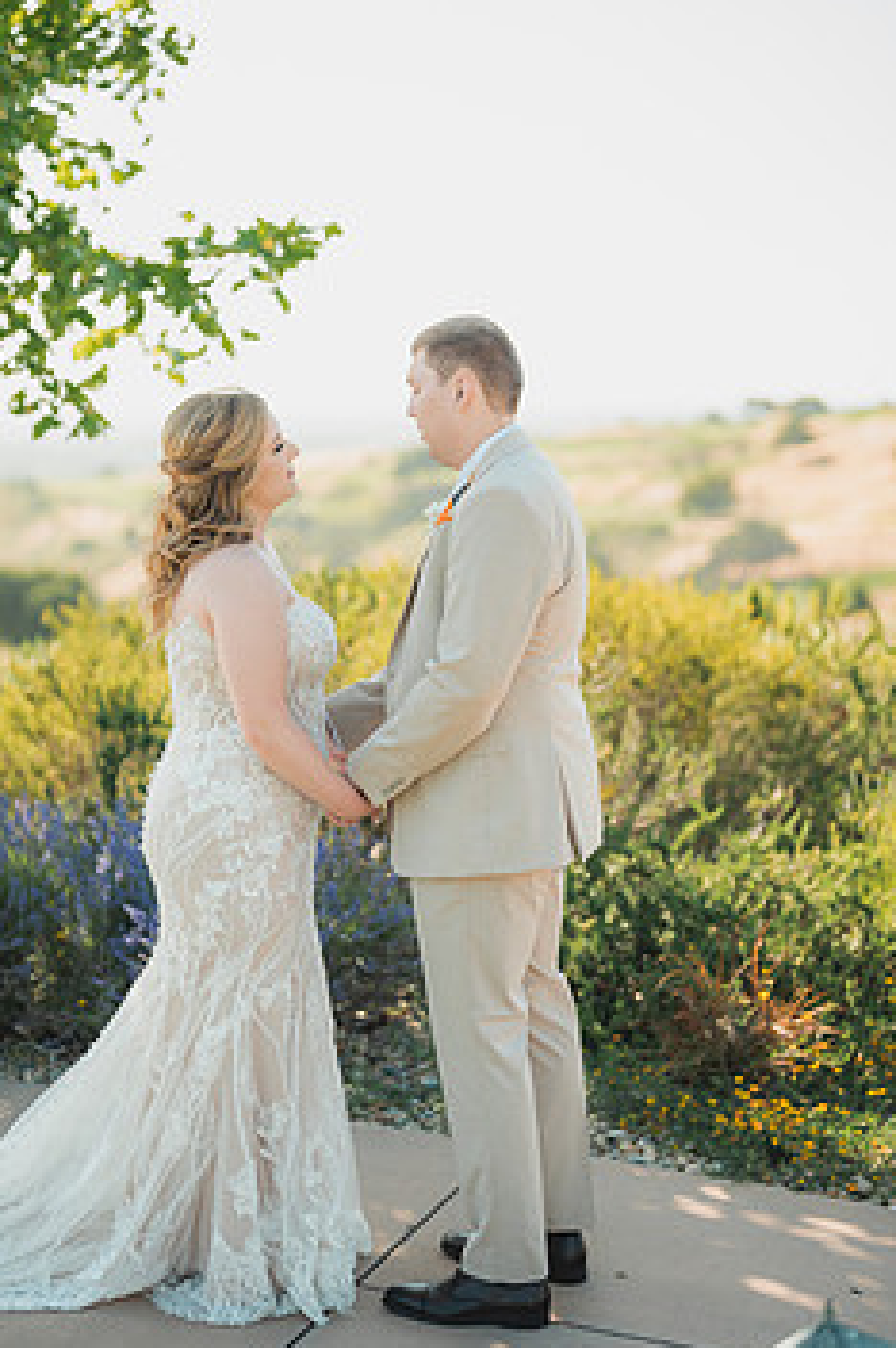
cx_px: 360
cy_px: 663
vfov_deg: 31.4
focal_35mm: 64
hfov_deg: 21.2
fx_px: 2394
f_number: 1.4
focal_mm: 50
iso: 50
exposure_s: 1/1250
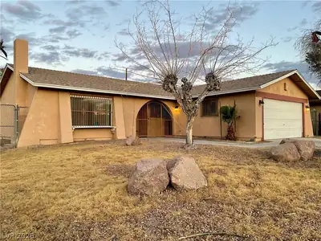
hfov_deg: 61.7
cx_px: 160
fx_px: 269
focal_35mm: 29
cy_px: 120
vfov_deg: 48.2
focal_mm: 3
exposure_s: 1/112
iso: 64
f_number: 1.8
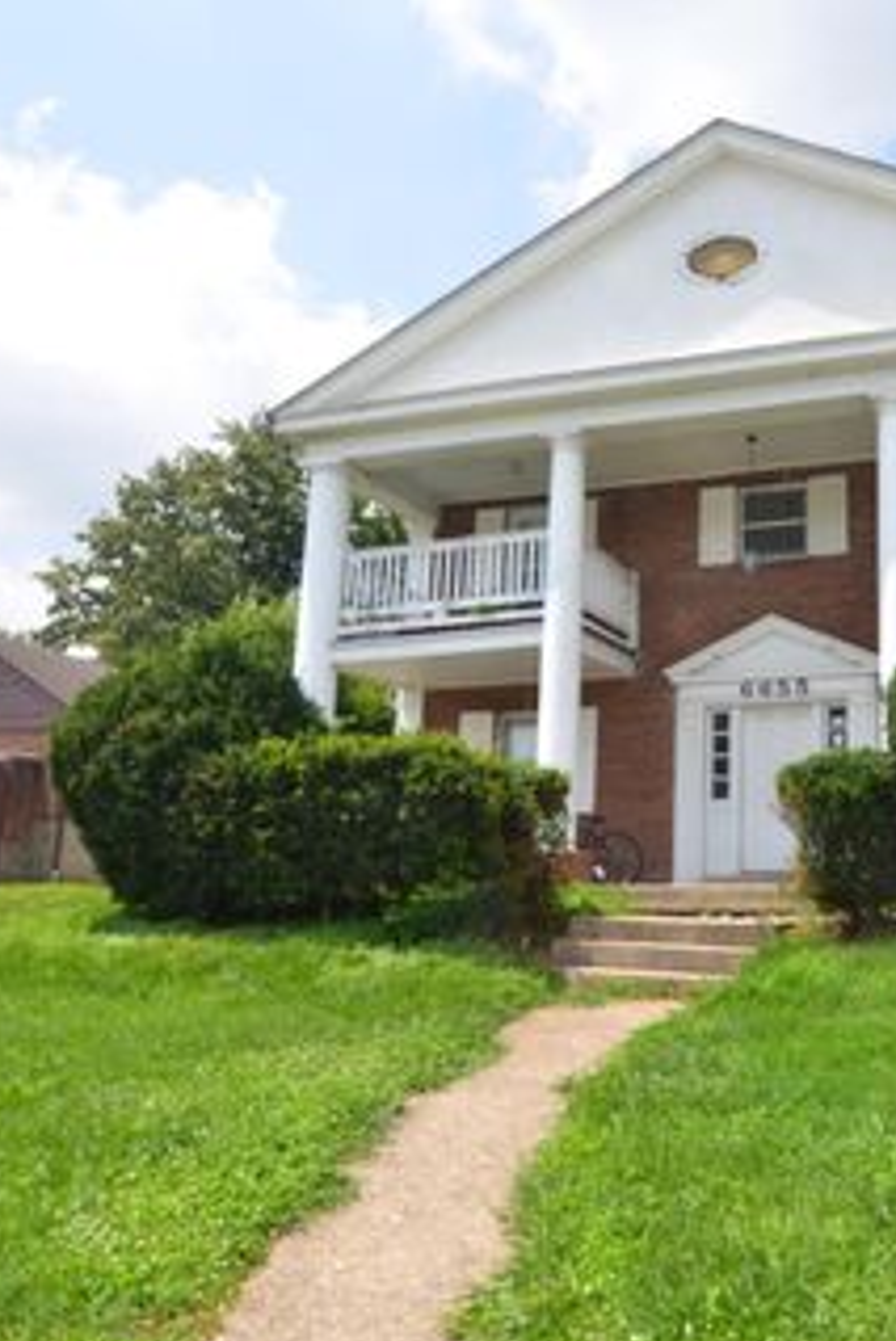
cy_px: 692
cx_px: 782
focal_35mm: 26
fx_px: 961
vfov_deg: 69.8
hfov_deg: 45.9
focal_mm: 11
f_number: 8
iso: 100
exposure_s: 1/250
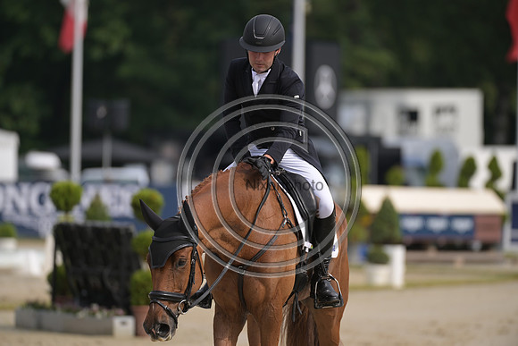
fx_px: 5757
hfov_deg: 5.2
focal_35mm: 400
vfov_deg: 3.4
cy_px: 173
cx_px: 259
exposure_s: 1/1250
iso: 220
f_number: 5
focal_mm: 400
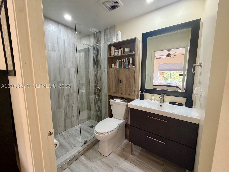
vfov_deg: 85.7
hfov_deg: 102.1
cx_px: 114
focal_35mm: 14
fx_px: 93
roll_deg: +0.7
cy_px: 86
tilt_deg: -6.3
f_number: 2.2
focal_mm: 2.22
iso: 250
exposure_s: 1/60
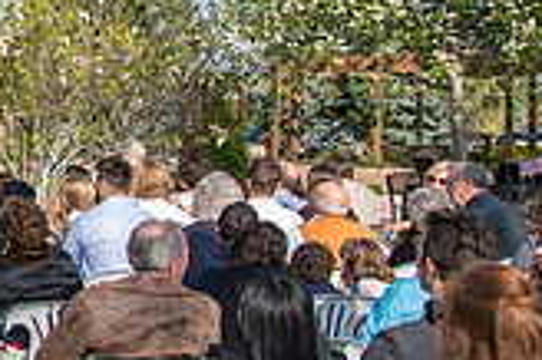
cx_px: -235
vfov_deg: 16.0
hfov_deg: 20.9
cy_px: 104
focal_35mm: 85
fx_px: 1278
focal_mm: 24
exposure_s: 1/200
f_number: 6.3
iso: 64
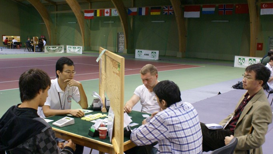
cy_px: 92
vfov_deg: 28.3
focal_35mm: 42
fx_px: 304
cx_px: 133
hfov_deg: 48.4
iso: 800
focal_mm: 26
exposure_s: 1/30
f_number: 5.6
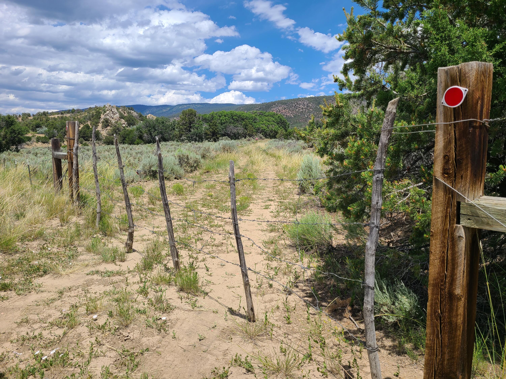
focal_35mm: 26
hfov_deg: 67.3
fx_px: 380
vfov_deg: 53.1
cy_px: 190
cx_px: 253
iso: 40
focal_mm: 5.4
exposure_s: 1/2969
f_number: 1.8
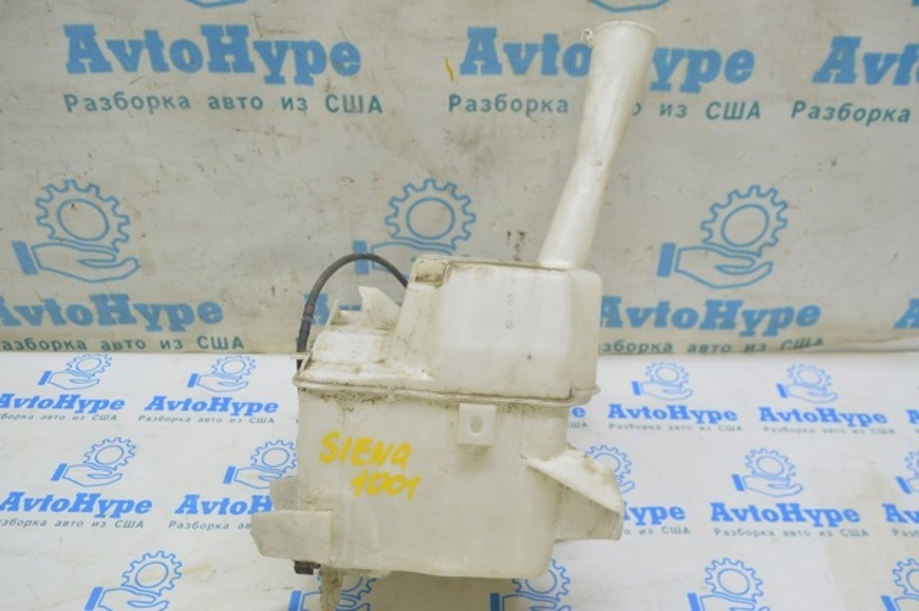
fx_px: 765
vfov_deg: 43.5
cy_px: 306
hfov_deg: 62.0
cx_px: 460
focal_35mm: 30
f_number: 5.6
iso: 400
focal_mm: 20
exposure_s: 1/20
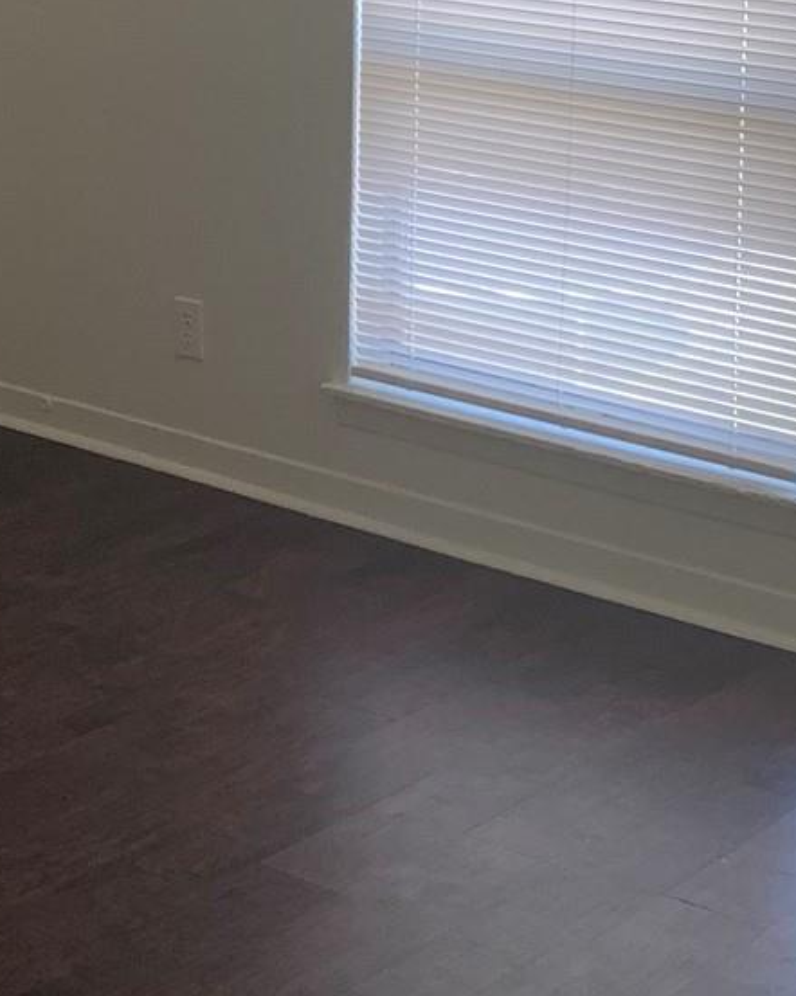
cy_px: -126
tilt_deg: -3.3
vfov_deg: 19.4
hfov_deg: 16.1
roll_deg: -0.7
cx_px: 59
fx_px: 2770
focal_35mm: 94
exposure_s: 1/98
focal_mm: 4.25
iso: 100
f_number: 1.8
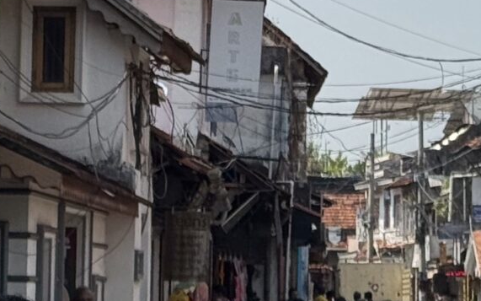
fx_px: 2989
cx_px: 311
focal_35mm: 228
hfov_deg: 9.2
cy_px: 28
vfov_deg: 5.7
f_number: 1.78
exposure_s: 1/5848
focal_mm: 6.76
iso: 64
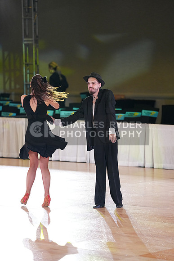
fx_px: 1253
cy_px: 130
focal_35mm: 173
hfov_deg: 7.9
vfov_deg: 11.9
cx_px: 87
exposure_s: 1/500
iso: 2500
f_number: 2.8
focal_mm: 173
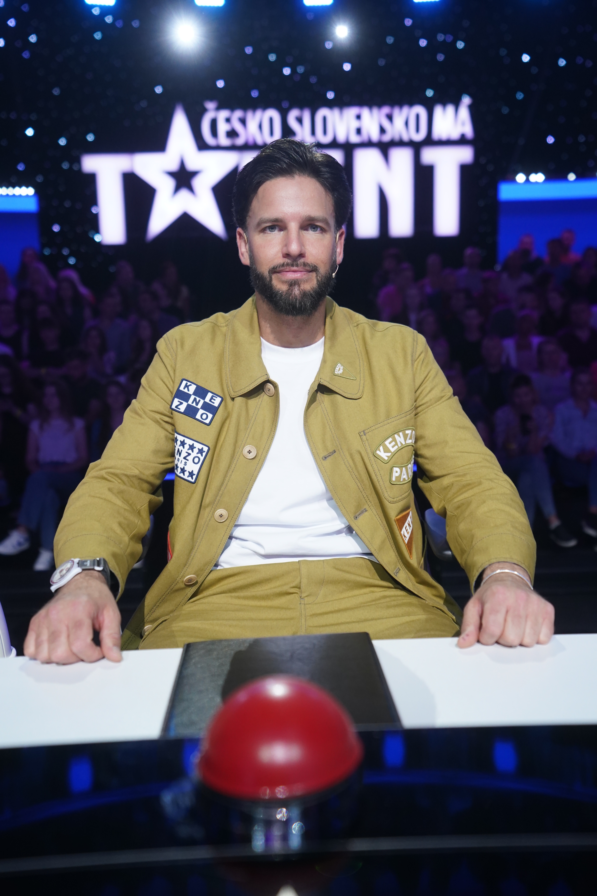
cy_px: 448
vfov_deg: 54.4
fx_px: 871
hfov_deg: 37.9
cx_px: 298
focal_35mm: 35
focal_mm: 35
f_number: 2.8
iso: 2000
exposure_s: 1/125
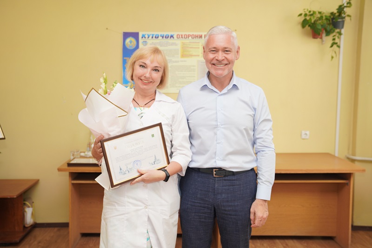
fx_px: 393
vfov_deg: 35.0
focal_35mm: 38
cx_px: 186
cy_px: 124
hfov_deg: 50.7
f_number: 4
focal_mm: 38
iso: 640
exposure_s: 1/200
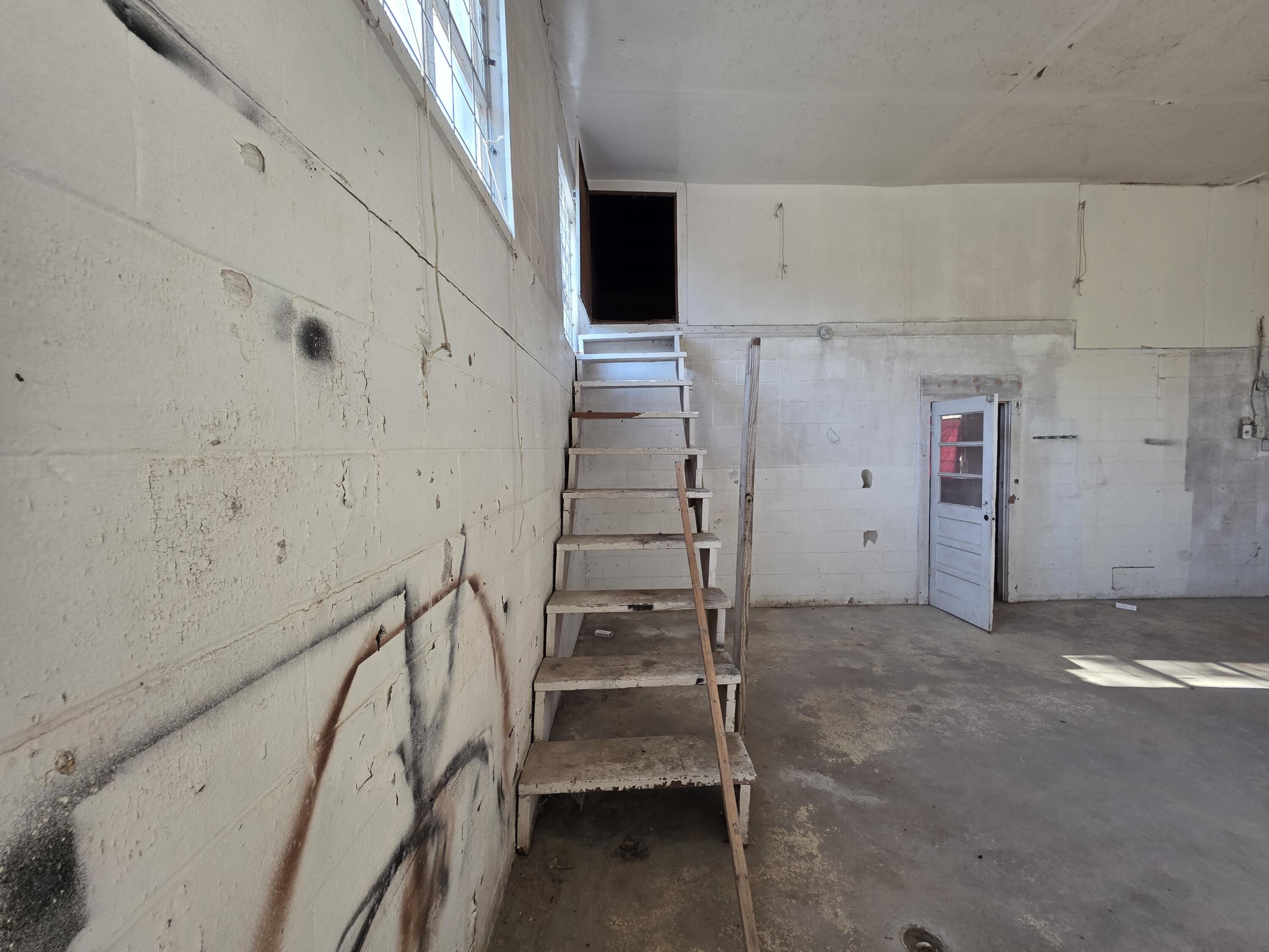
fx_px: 477
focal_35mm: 13
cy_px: 476
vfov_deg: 89.9
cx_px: 634
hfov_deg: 106.2
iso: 125
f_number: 1.9
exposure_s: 1/120
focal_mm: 2.2
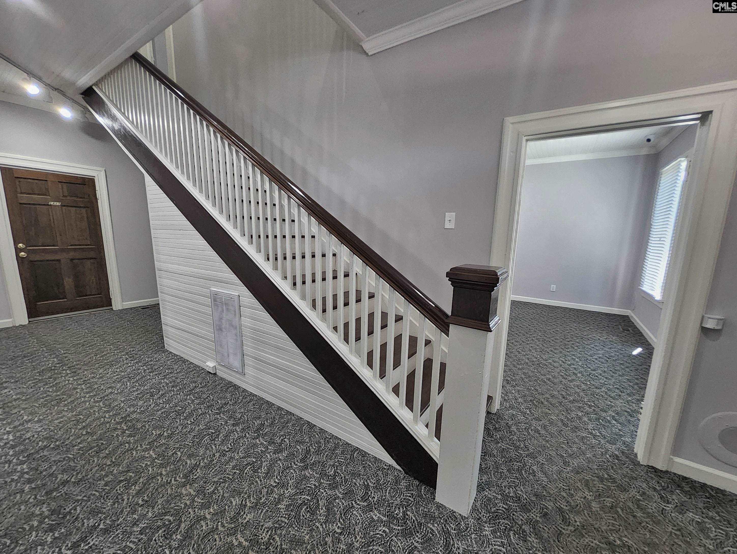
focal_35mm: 13
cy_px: 277
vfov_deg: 90.0
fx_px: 277
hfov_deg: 106.1
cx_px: 368
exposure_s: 1/50
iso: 160
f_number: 2.2
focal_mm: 1.13
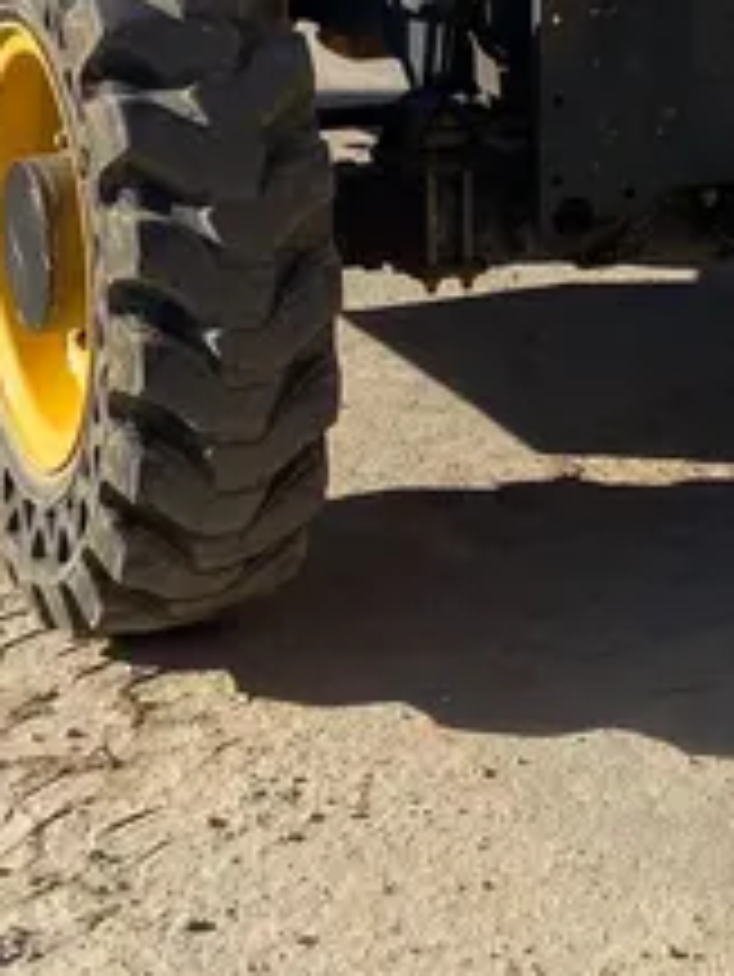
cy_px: 155
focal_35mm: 88
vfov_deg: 21.9
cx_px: 793
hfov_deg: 16.3
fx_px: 2486
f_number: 1.8
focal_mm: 4.25
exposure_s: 1/2625
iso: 32
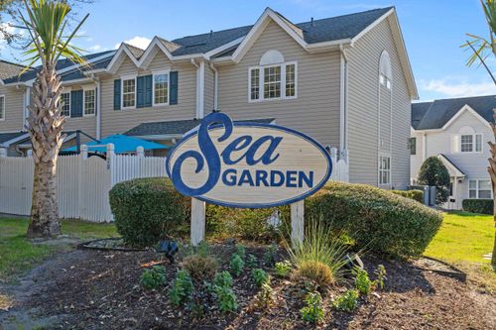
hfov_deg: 60.3
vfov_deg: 42.3
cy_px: 165
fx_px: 427
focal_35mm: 31
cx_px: 248
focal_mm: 31
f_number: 8
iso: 500
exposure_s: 1/250
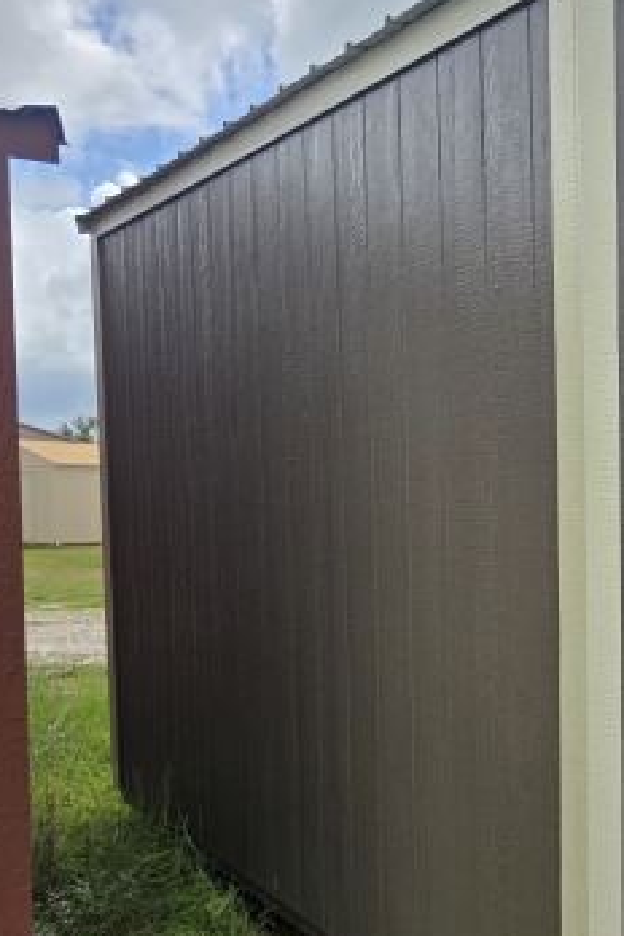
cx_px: 713
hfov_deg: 27.5
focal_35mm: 44
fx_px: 1144
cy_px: 546
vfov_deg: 44.3
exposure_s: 1/5608
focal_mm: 6.3
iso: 80
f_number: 1.7
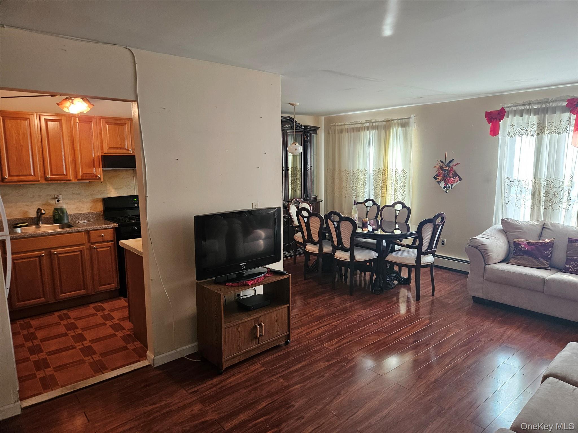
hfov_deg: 73.9
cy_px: 216
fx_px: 384
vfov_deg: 58.9
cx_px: 289
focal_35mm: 23
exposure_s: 1/120
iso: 400
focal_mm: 5.4
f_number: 1.8
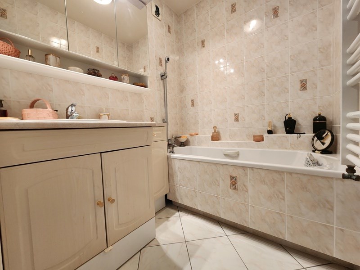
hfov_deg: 106.2
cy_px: 135
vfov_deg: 89.9
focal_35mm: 13
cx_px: 180
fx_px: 135
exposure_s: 1/50
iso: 250
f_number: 2.2
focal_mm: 2.2
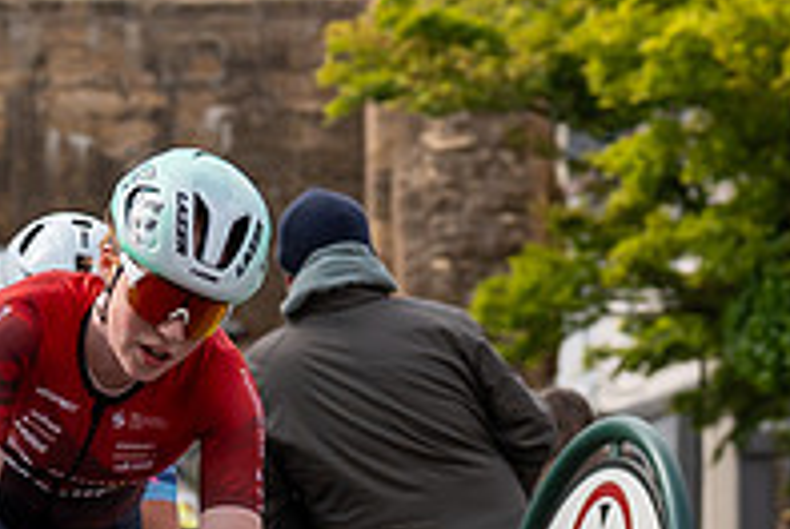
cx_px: 298
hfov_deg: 4.9
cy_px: 356
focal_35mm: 418
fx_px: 9186
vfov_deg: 3.3
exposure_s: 1/1000
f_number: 4
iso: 160
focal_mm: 70
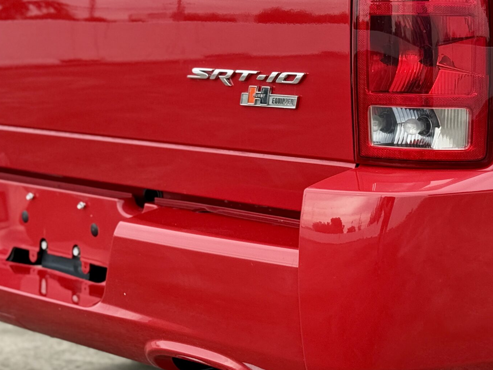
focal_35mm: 90
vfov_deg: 16.3
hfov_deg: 21.8
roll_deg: -1.2
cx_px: 256
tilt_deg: -2.8
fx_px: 1282
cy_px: 100
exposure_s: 1/1133
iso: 100
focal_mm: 6.76
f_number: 1.78
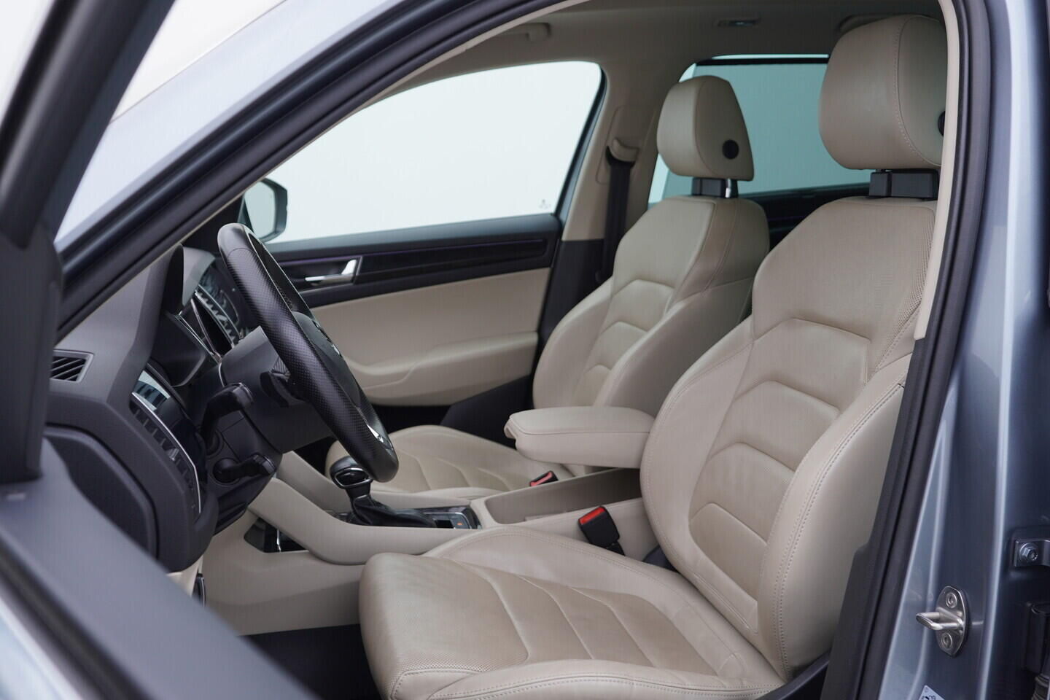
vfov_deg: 36.9
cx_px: 525
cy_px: 350
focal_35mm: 36
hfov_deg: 53.1
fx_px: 1050
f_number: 3.2
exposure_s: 1/60
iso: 125
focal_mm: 24
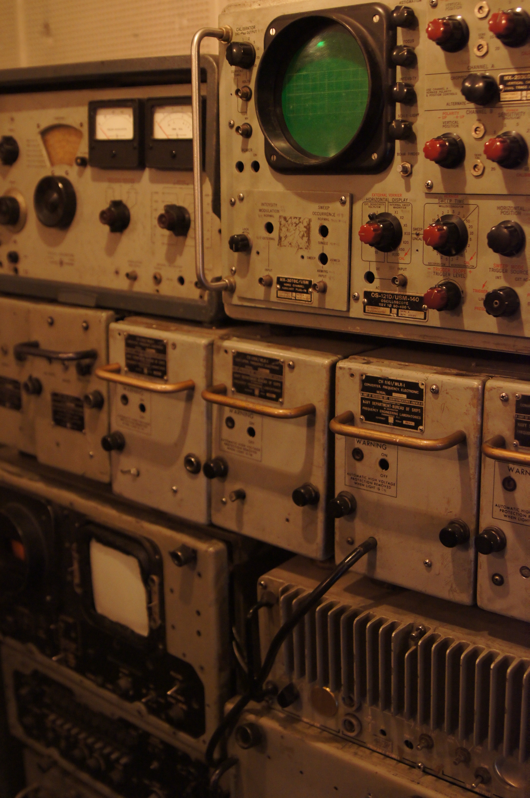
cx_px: 265
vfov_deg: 46.4
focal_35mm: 42
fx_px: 930
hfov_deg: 31.8
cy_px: 399
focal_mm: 28
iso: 6400
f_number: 2.8
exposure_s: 1/50
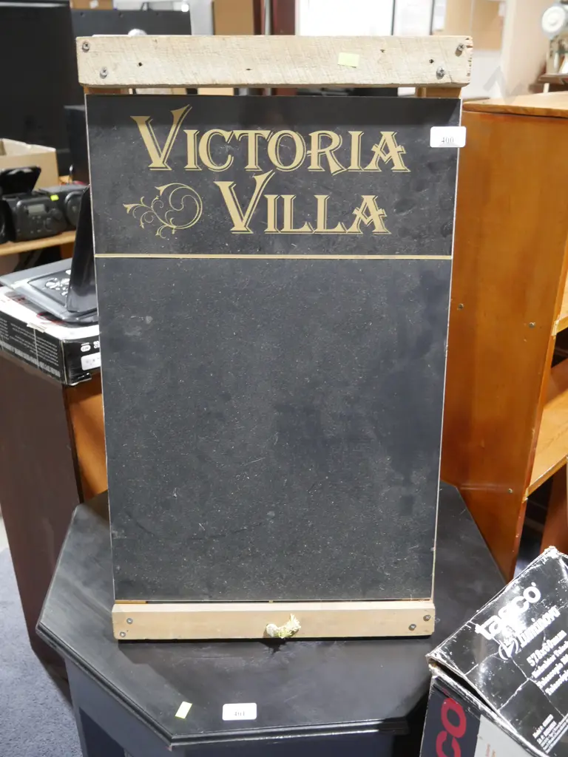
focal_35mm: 32
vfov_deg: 56.8
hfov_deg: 44.2
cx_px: 284
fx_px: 700
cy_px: 378
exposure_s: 1/60
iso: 1250
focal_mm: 16
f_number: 3.6
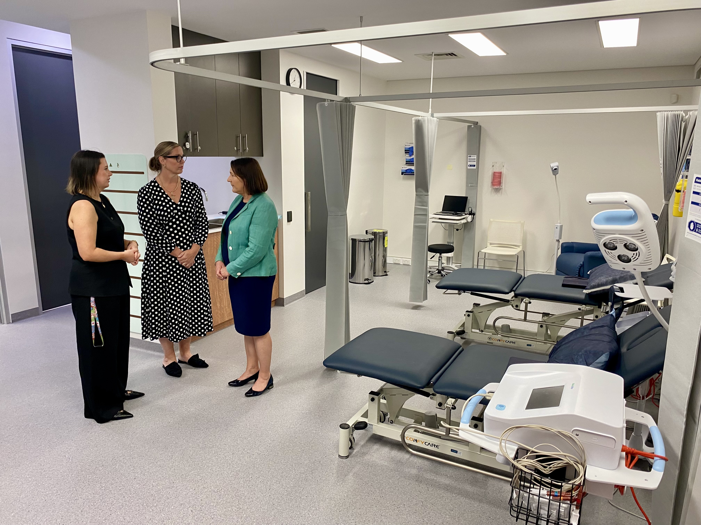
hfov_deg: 67.3
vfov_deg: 53.1
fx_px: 527
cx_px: 350
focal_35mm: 26
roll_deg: +0.1
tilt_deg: -11.2
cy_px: 262
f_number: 1.8
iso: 64
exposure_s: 1/50
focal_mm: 4.25
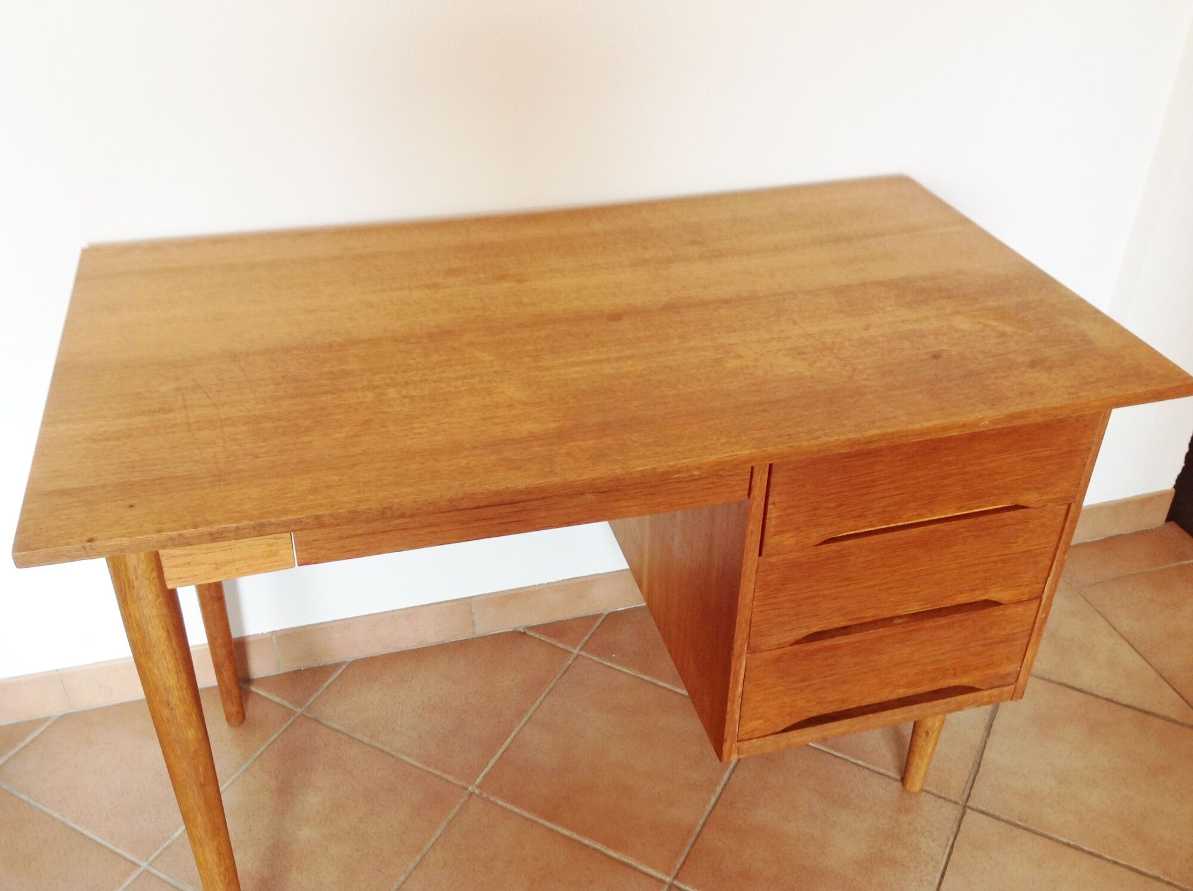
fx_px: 1204
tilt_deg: -34.4
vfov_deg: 40.6
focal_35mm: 35
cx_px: 596
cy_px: 446
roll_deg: -0.9
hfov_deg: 52.7
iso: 50
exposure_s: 1/20
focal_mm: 4.28
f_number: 2.4
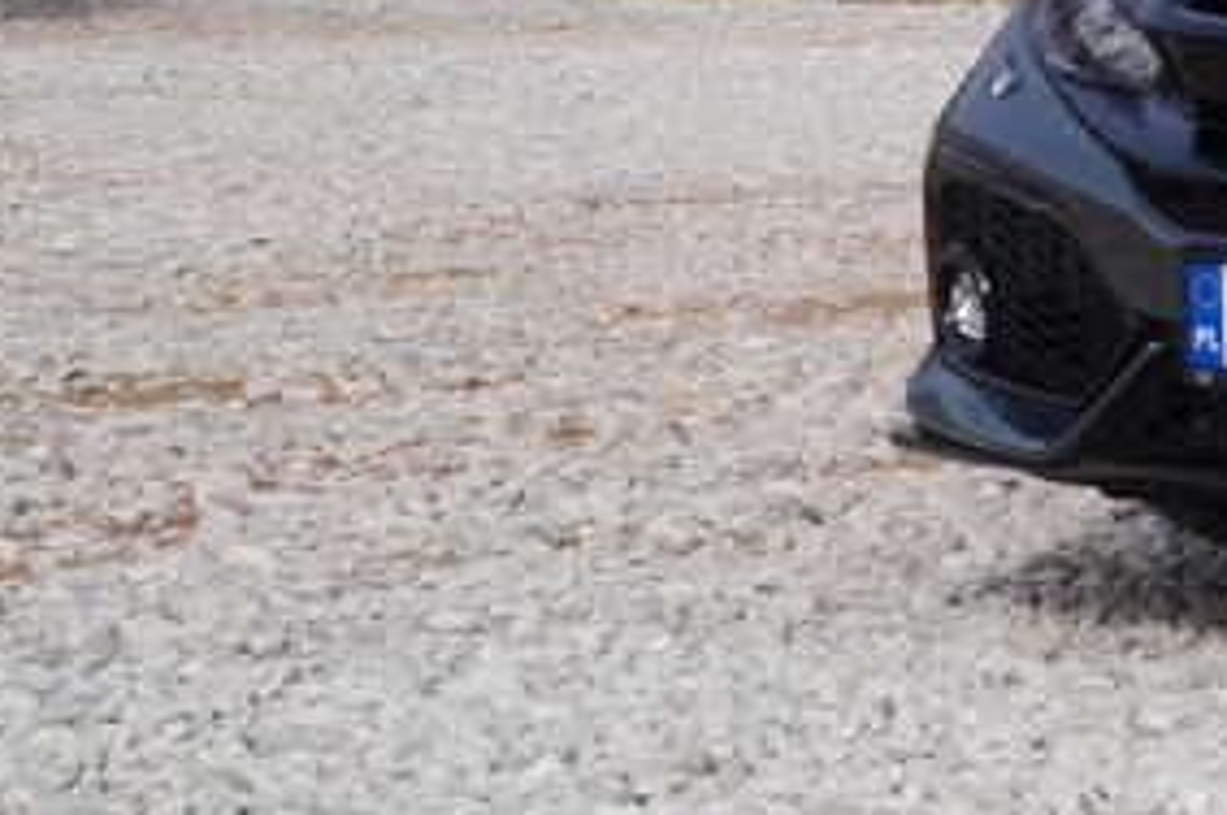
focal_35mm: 152
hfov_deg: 12.4
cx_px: 2190
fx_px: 5175
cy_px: -371
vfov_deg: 8.8
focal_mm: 28
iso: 100
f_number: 13
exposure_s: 1/125
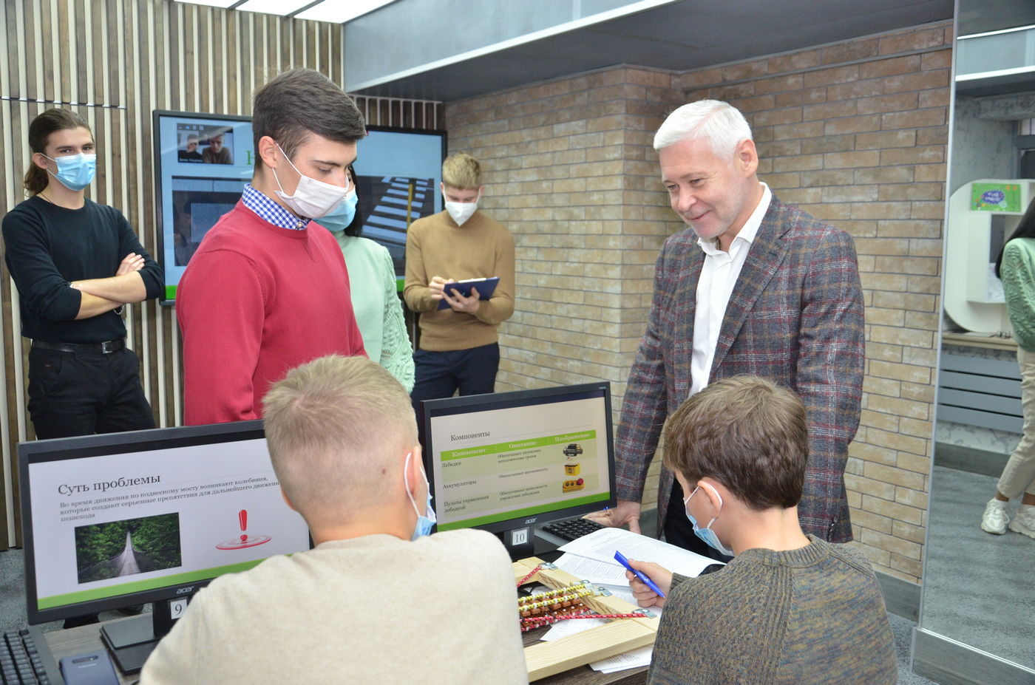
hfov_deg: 57.3
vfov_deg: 39.8
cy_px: 342
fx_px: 947
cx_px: 518
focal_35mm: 33
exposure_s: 1/250
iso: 800
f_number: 5.6
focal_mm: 22
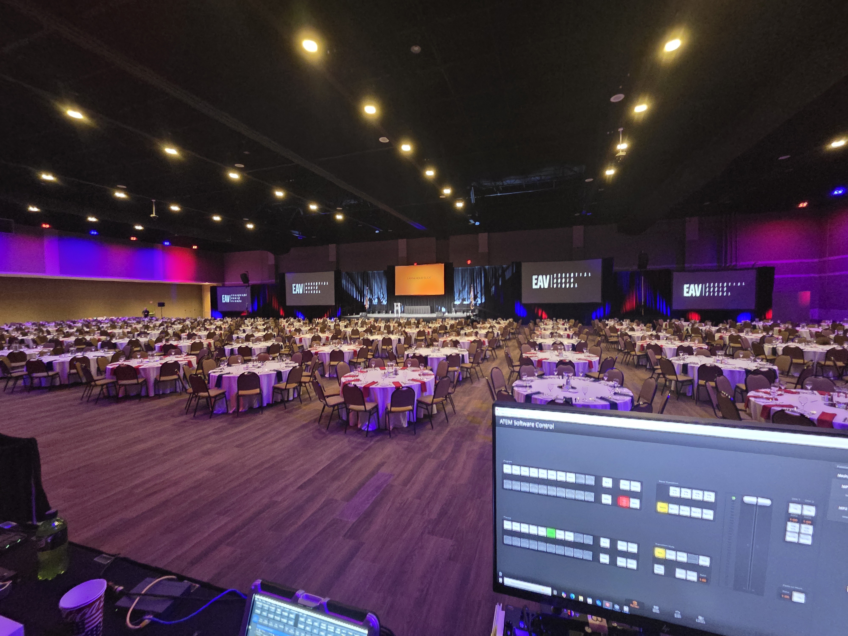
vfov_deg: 89.9
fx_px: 318
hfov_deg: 106.2
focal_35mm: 13
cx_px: 424
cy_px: 318
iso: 1600
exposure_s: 1/40
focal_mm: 2.2
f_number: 2.2
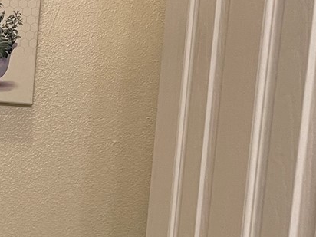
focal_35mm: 97
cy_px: 235
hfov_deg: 18.4
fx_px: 885
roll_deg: -2.6
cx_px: -130
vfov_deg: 15.0
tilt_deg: -9.2
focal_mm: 5.1
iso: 80
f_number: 1.6
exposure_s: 1/60
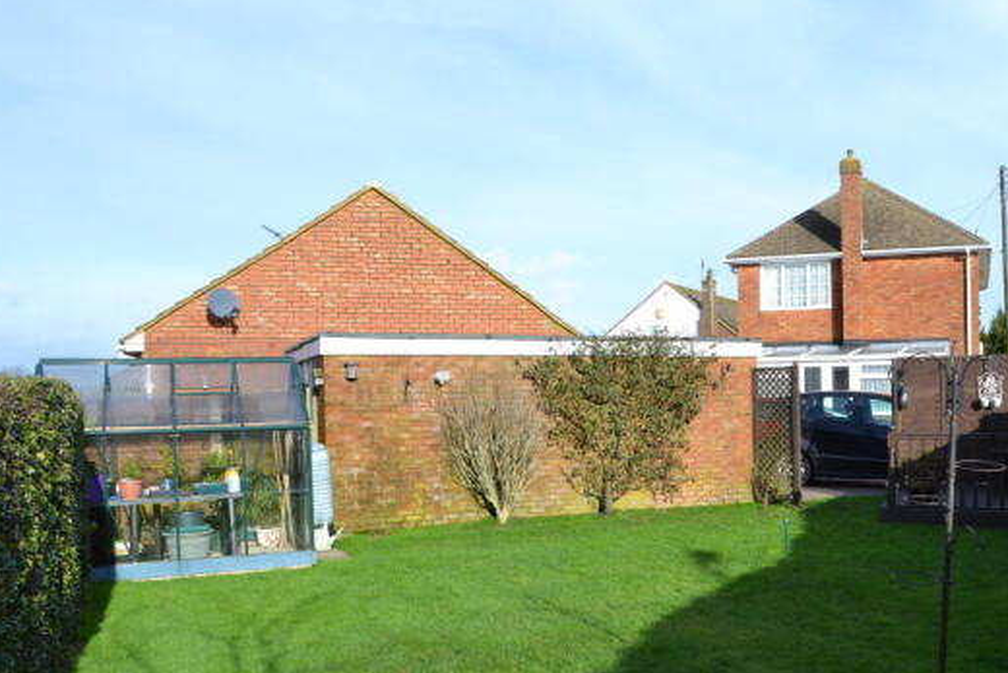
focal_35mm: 34
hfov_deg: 55.5
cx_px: 590
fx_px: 952
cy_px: 385
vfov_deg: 38.8
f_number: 7.1
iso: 100
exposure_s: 1/200
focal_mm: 18
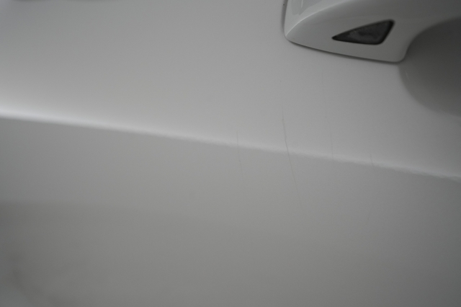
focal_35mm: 28
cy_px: 154
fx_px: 358
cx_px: 230
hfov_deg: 65.5
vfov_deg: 46.4
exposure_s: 1/100
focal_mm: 28
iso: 1250
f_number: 5.6
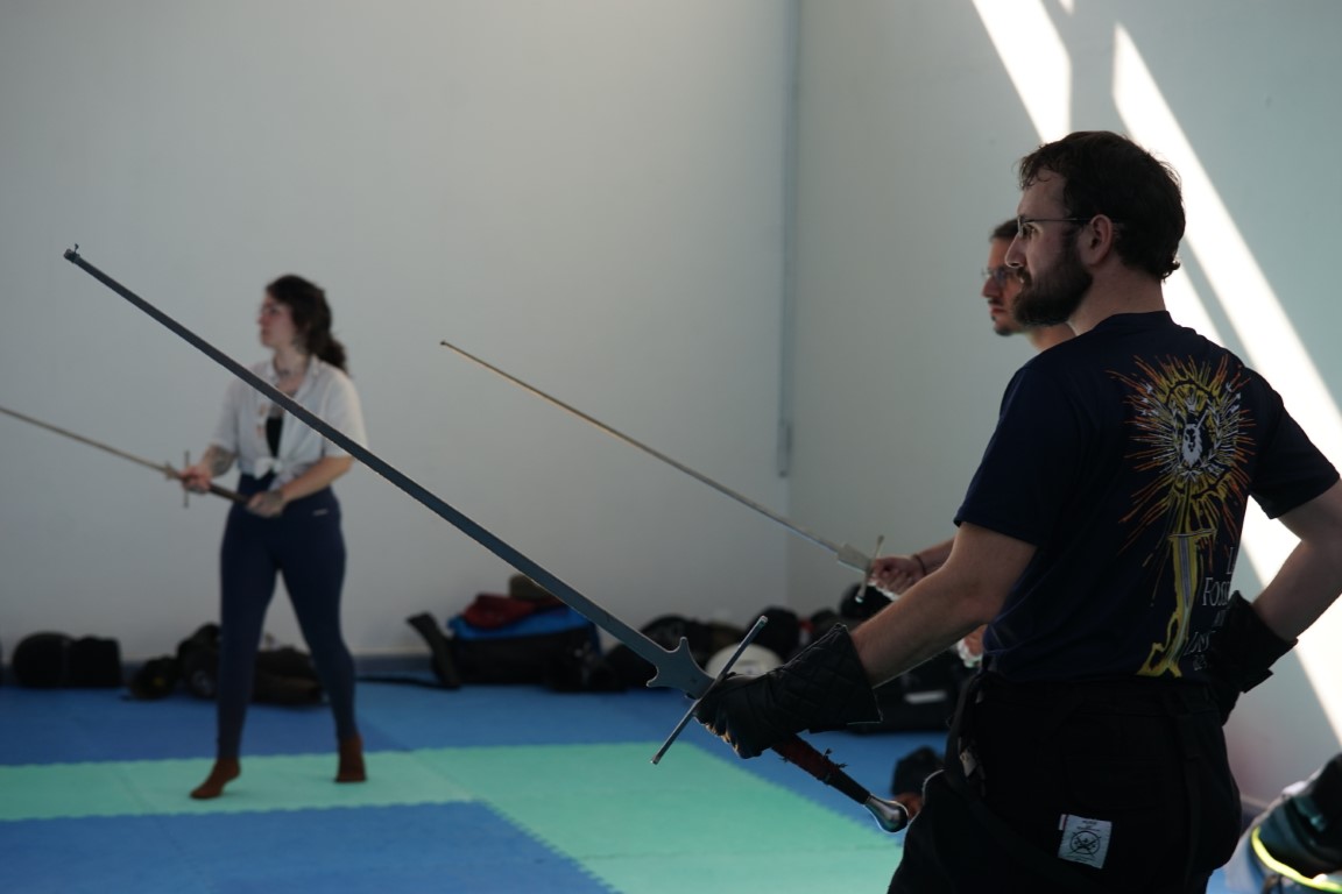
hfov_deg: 27.0
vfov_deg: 18.2
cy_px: 447
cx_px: 671
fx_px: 2796
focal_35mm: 75
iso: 320
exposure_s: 1/160
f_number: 4
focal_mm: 75
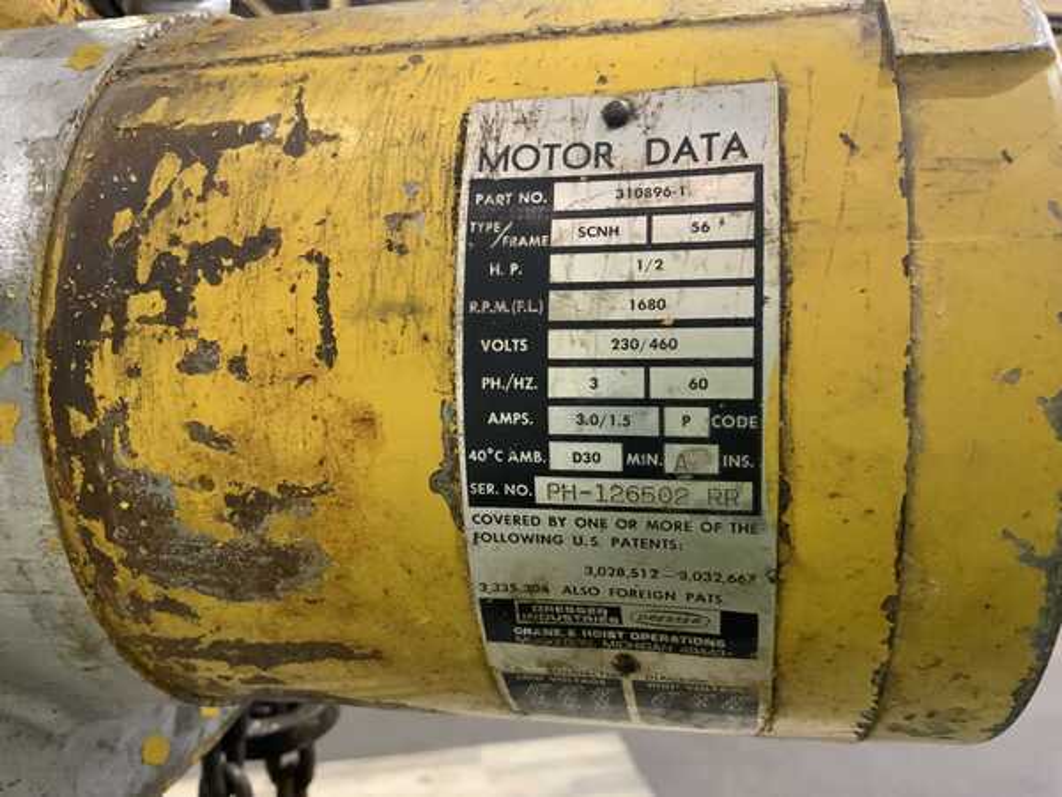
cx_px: 531
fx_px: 890
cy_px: 398
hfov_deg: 61.7
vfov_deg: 48.2
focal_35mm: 29
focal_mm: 3
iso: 200
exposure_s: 1/40
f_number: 1.8
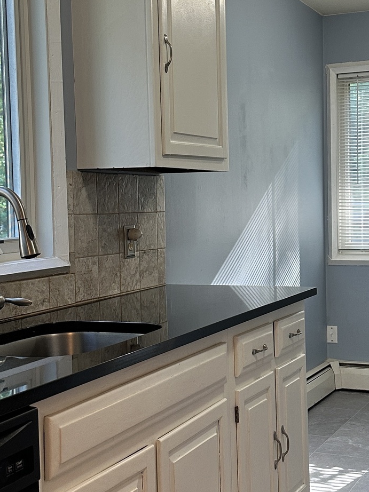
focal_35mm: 60
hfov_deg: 24.3
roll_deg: +0.1
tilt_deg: -1.3
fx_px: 853
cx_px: 238
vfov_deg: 32.2
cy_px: 228
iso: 200
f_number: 1.78
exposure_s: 1/120
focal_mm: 6.86
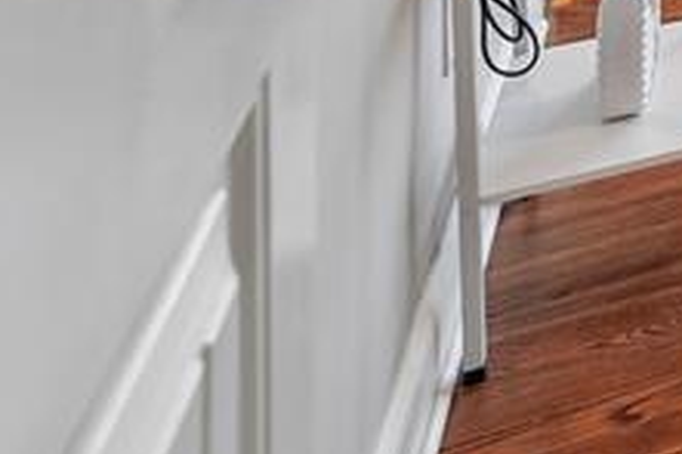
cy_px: -574
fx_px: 1230
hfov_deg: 18.9
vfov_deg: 14.9
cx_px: 1367
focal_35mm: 65
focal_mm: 14
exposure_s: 1/50
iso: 400
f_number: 7.1
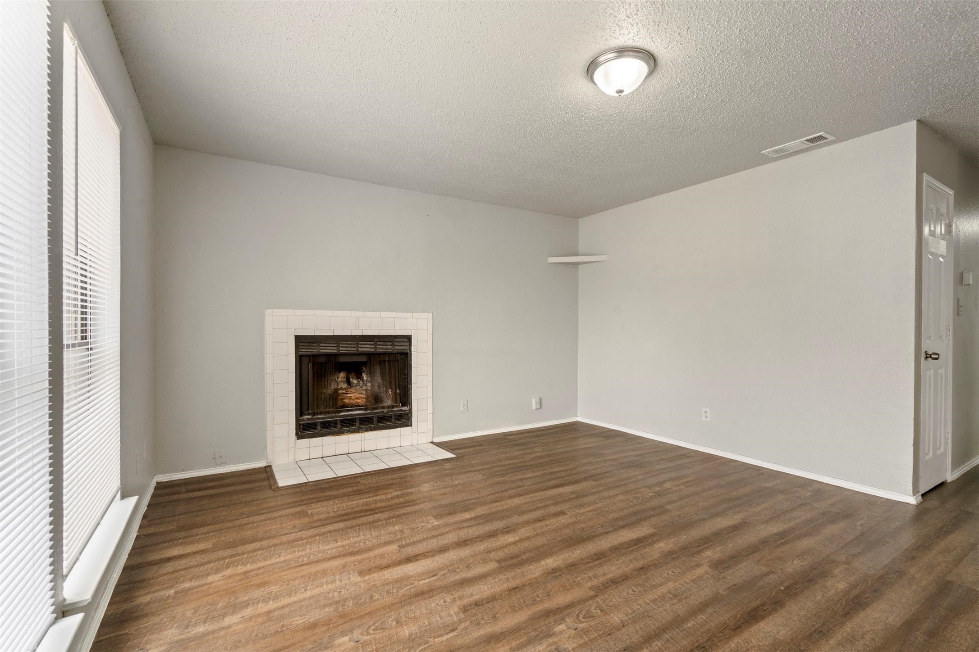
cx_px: 490
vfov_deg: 73.7
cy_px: 326
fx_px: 435
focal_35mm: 16
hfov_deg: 96.7
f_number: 8
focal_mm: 16
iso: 400
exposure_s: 1/5
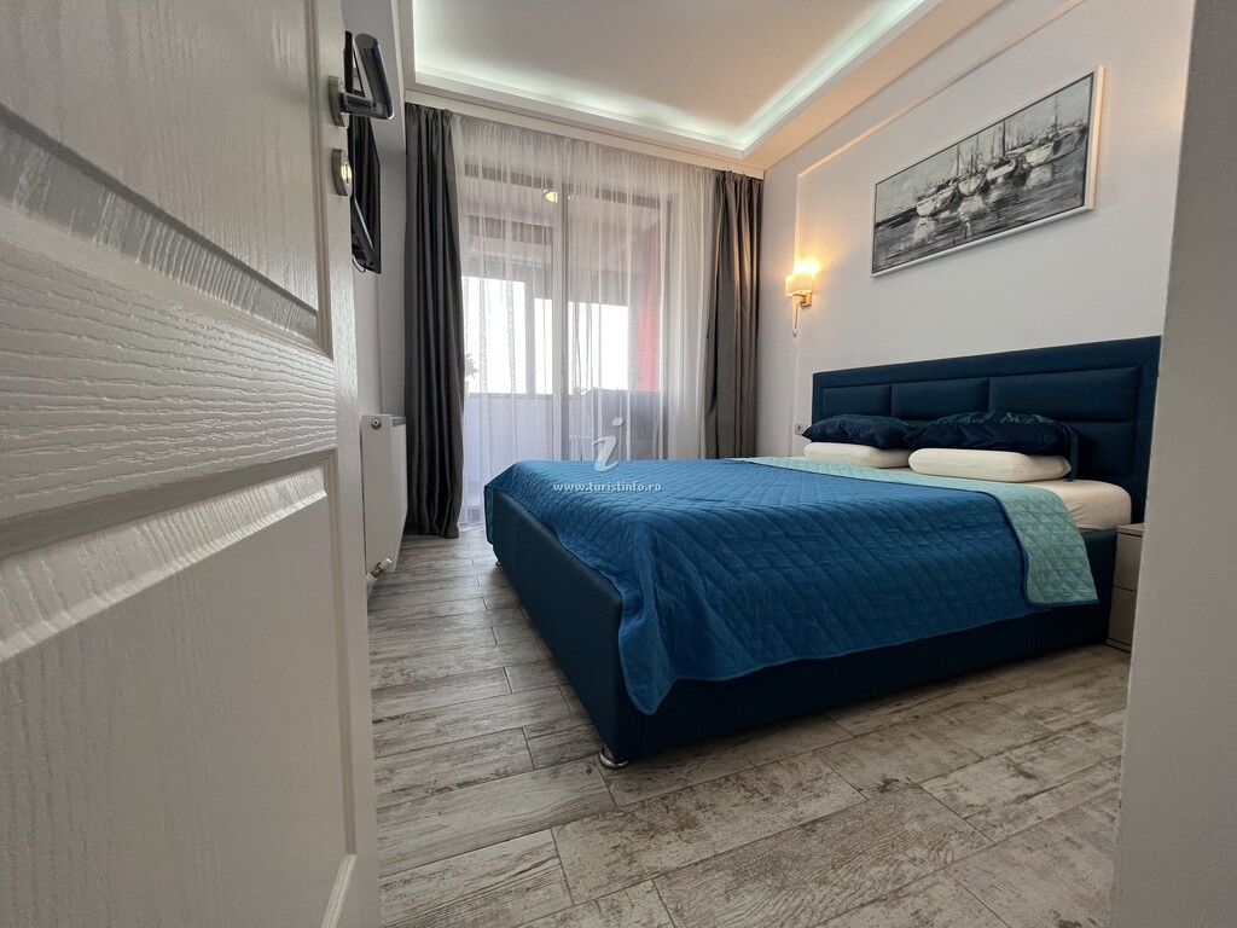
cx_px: 618
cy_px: 464
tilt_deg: -6.1
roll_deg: +0.2
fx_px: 465
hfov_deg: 106.2
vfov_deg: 89.9
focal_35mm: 13
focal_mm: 1.57
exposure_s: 1/100
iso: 125
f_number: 1.8
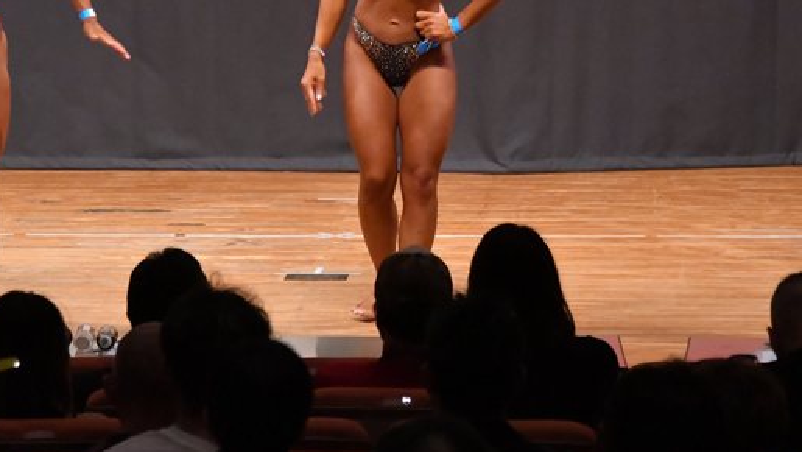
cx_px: 236
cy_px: 76
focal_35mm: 342
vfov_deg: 3.6
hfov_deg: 6.3
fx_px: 7275
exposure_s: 1/400
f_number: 5.6
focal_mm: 145
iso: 8000
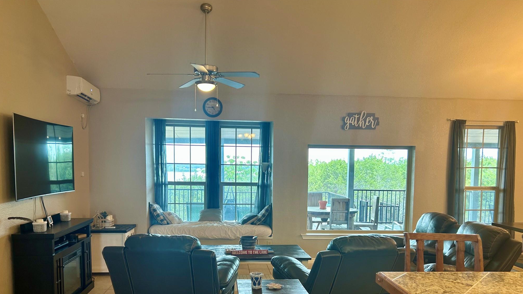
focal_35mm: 29
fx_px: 402
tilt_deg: -5.1
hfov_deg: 66.1
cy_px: 197
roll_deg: -1.0
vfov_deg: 39.7
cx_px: 262
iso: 80
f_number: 1.5
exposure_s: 1/120
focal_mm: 5.7
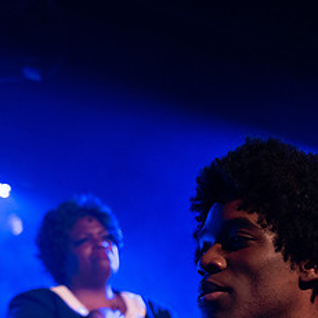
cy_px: 264
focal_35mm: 127
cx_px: 253
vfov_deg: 13.7
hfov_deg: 13.7
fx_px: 1320
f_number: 4.5
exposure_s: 1/125
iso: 1600
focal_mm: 51
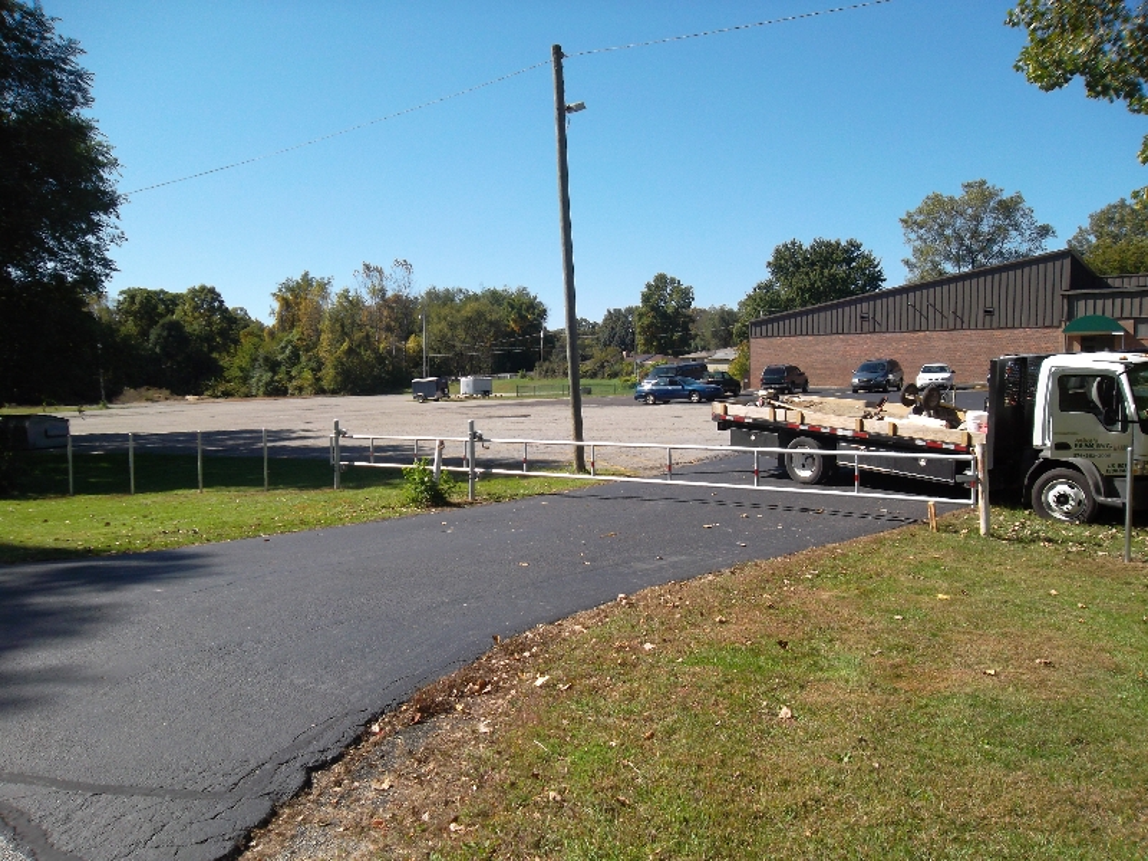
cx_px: 574
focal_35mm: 27
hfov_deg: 65.3
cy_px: 430
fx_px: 895
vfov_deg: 51.4
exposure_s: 1/600
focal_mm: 4.9
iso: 80
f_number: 3.5
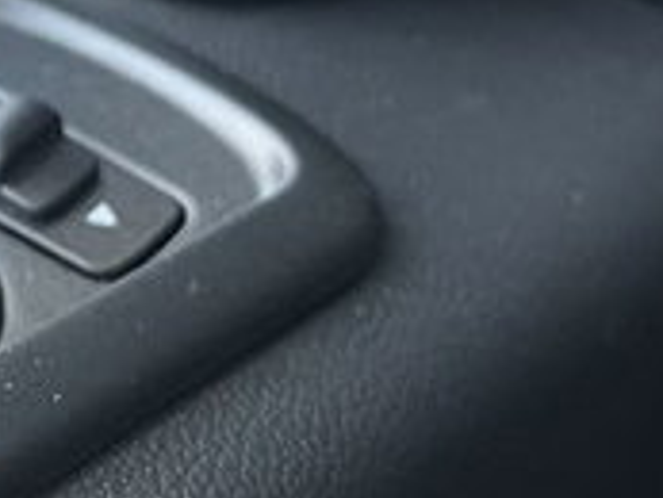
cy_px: 245
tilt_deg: -39.6
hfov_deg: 16.7
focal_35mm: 114
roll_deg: +1.1
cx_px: -69
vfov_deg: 13.0
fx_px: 2185
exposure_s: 1/60
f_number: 1.6
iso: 125
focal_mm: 5.1
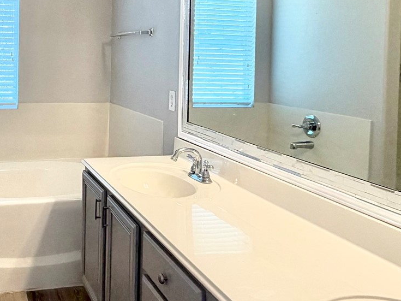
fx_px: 452
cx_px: 75
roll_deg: -0.5
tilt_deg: -1.6
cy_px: 62
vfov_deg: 35.7
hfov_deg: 45.3
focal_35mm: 39
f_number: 2.2
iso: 200
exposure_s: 1/120
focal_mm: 2.22
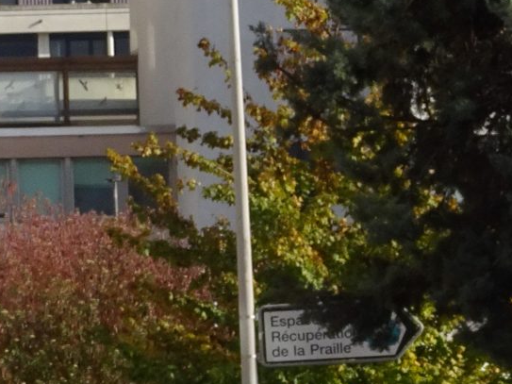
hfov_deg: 4.8
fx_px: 5930
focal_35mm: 401
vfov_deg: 3.7
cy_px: 93
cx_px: -647
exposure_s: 1/400
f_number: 5
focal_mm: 14.54
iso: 80
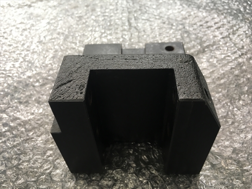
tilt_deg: -47.1
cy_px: 94
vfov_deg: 48.2
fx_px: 211
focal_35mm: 29
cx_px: 126
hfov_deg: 61.7
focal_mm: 4.15
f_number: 2.2
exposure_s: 1/30
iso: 25
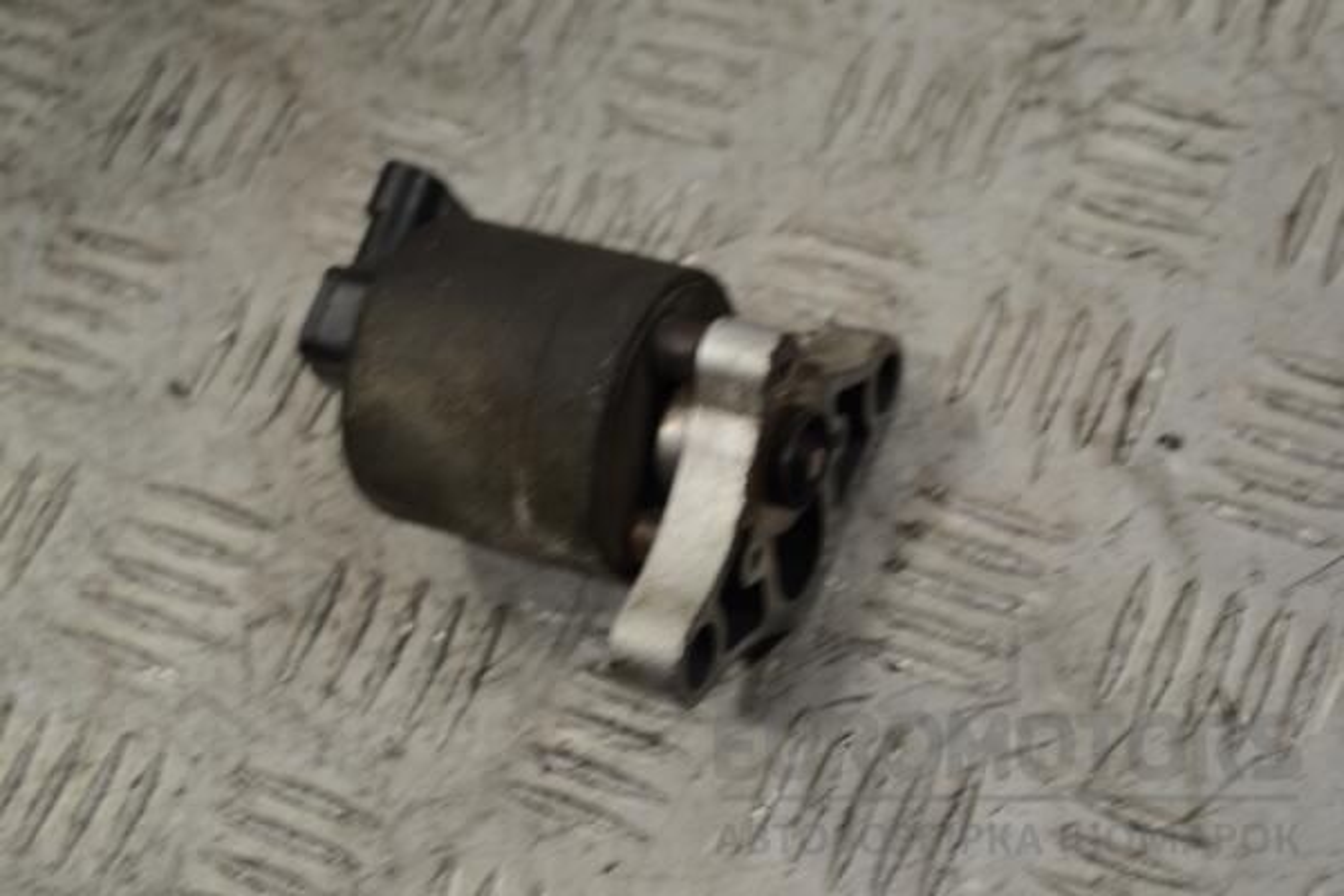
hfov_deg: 24.6
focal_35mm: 82
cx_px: 672
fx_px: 3080
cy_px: 448
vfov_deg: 16.6
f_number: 5.6
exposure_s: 1/30
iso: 110
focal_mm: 55
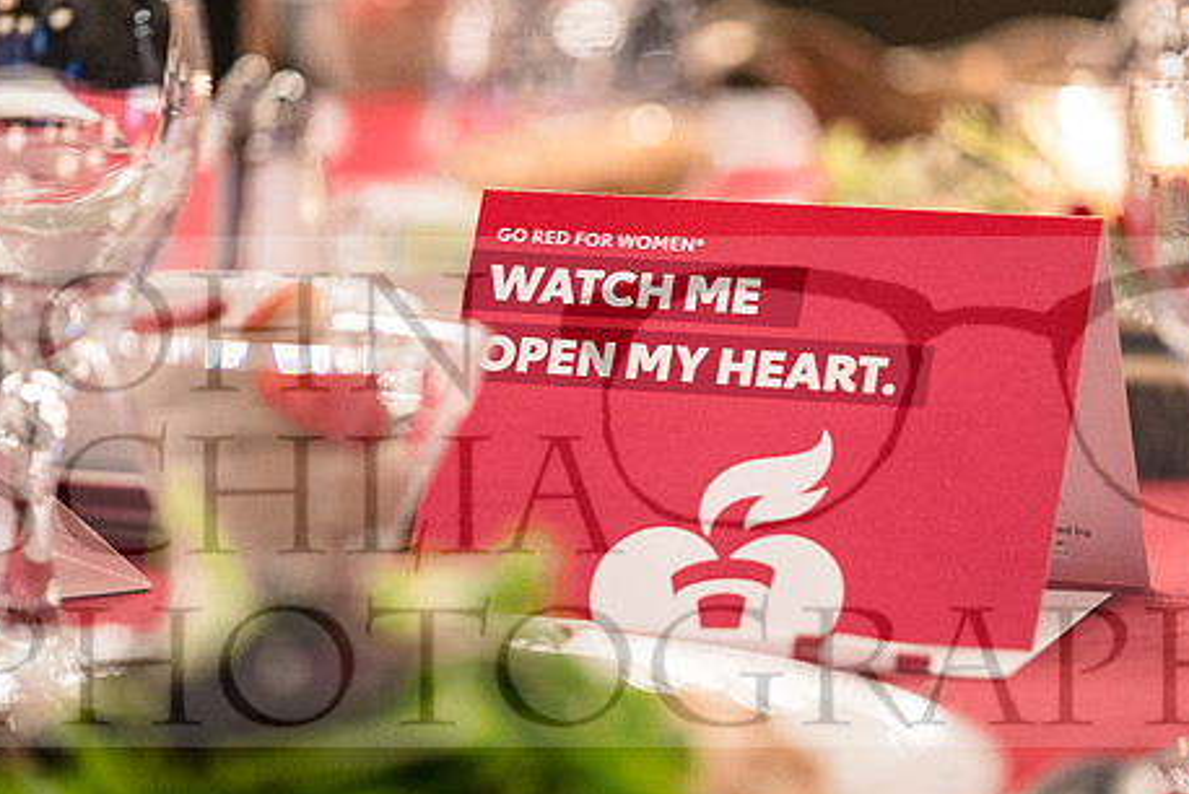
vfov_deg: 7.1
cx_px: 693
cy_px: 352
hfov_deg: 10.5
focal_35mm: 195
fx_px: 6444
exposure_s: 1/60
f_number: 2.8
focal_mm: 154
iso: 3200
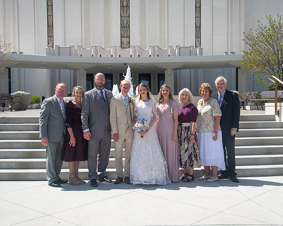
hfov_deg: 42.3
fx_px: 366
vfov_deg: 34.4
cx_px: 145
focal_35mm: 44
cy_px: 114
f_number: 8
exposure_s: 1/250
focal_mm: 38
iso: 100
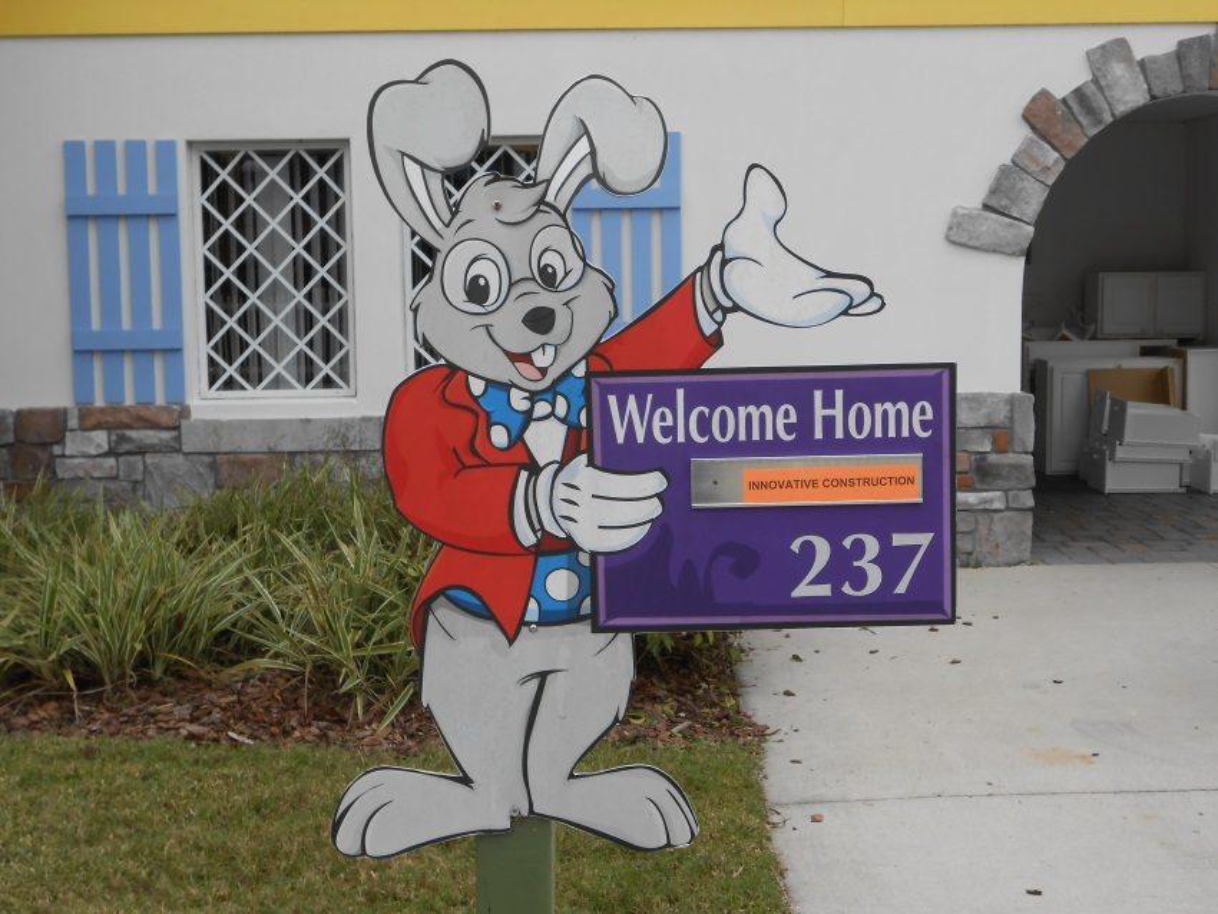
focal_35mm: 49
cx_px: 609
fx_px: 1725
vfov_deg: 29.7
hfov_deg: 38.9
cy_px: 457
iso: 80
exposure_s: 1/160
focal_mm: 8.8
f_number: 4.8
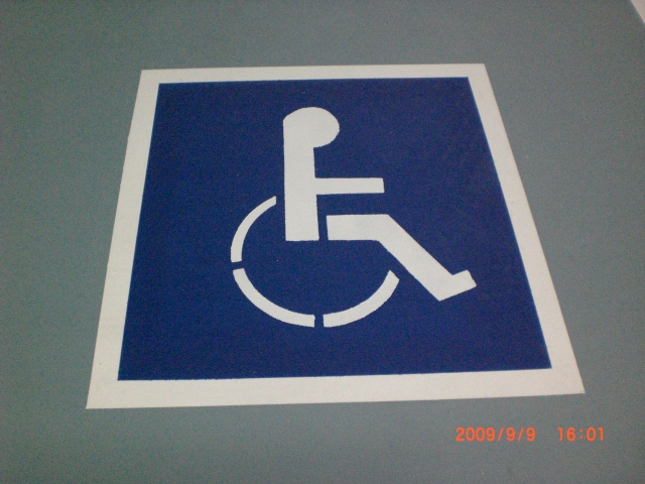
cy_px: 242
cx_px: 322
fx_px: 708
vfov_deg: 37.7
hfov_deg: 49.0
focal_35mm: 38
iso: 800
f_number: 3.1
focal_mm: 6.3
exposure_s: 1/80
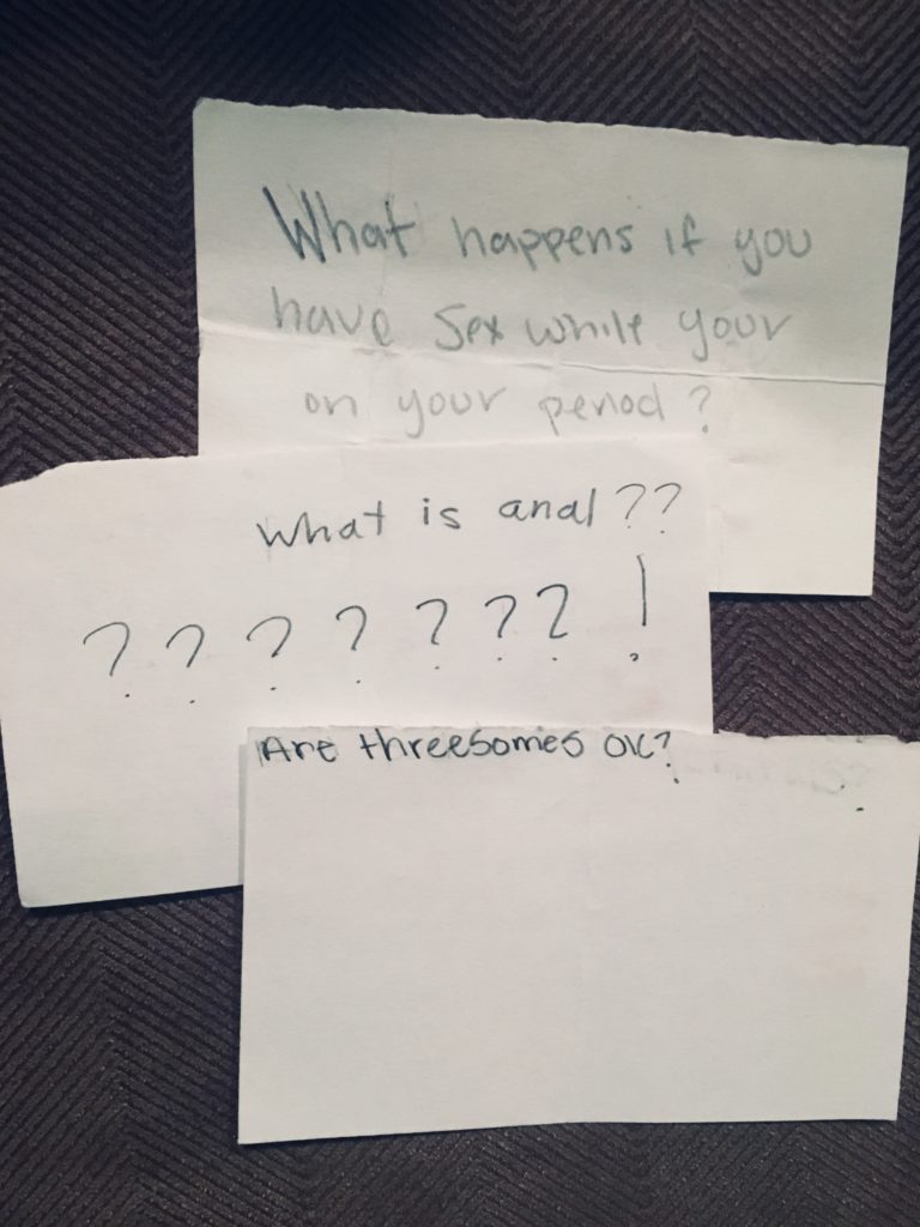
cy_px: 614
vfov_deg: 61.7
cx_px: 460
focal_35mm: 29
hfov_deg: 48.2
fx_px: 1028
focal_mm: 4.15
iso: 250
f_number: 2.2
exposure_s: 1/15
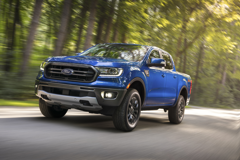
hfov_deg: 40.3
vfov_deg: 27.5
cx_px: 120
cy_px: 80
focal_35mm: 49
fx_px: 327
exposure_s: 1/20
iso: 160
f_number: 4
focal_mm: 49
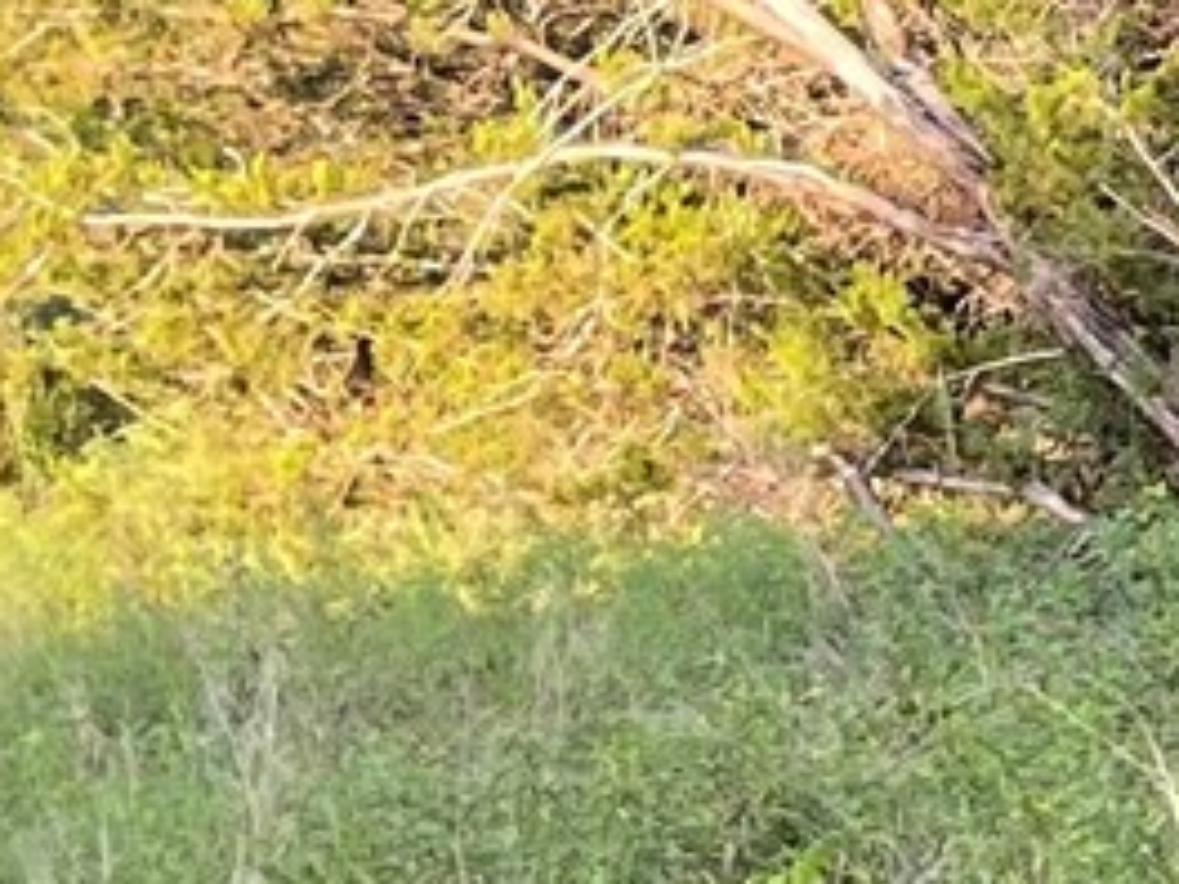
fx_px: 6608
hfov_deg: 8.8
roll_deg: +0.5
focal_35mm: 194
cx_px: 3265
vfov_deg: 7.6
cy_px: 63
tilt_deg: -4.6
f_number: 1.6
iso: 32
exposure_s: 1/123
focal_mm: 5.1
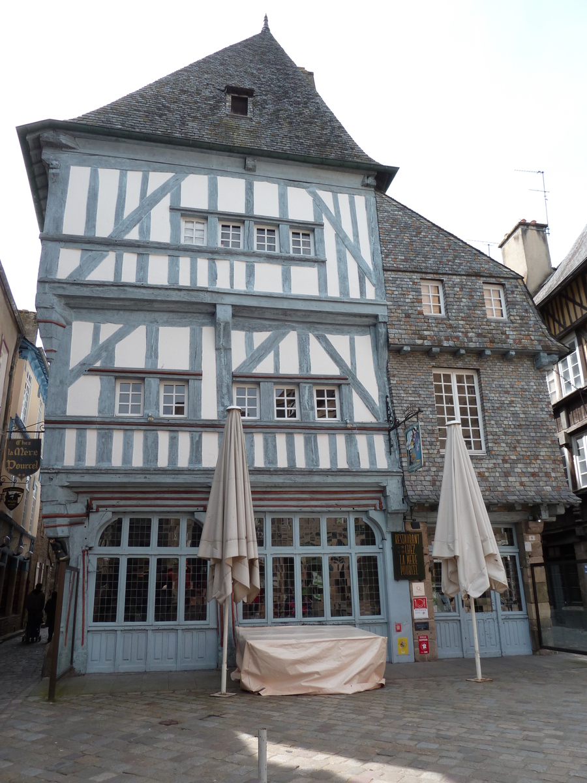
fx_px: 565
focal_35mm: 25
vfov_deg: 69.4
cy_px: 392
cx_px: 294
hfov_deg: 54.9
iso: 80
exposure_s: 1/200
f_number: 4
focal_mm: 4.1
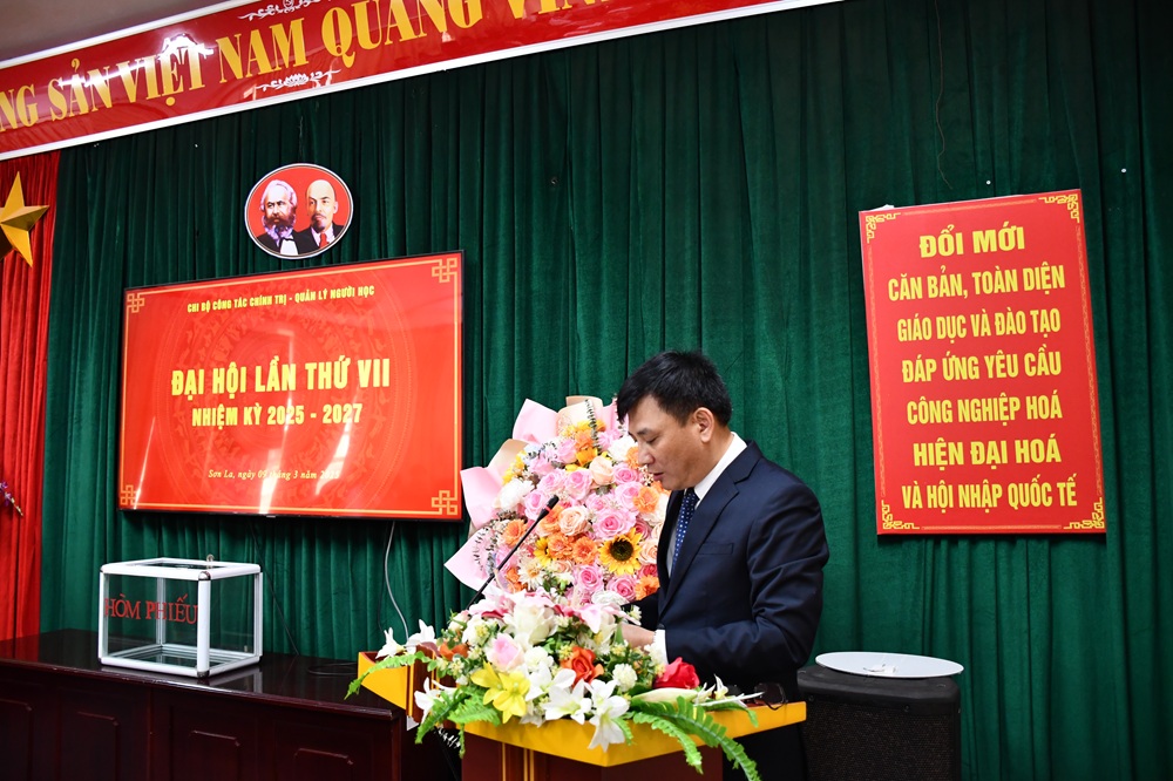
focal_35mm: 27
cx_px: 586
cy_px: 390
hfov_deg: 67.4
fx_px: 879
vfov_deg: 47.9
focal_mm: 18
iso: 2000
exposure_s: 1/125
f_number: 3.5
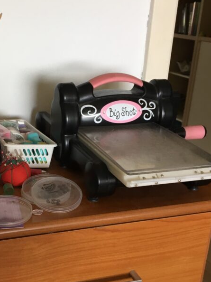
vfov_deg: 38.1
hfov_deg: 28.4
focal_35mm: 50
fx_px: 407
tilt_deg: -24.0
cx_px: 41
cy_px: 169
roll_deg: -1.1
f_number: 2.2
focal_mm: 4.15
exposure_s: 1/33
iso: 64
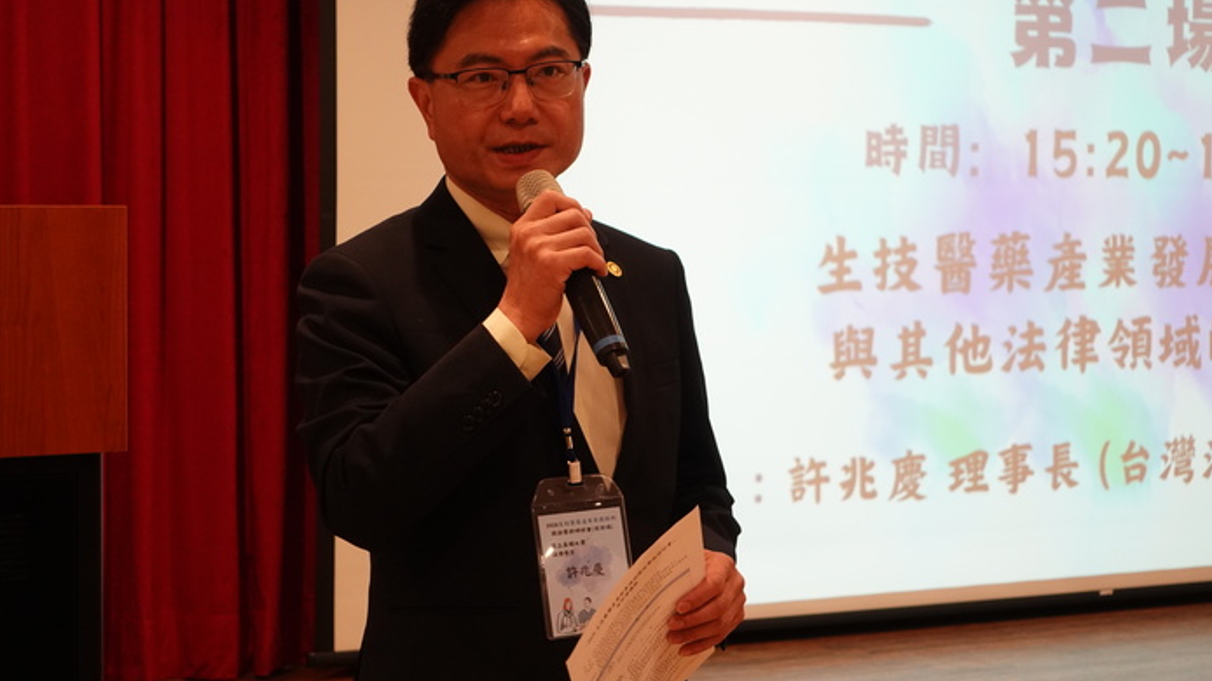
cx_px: 606
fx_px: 2378
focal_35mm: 74
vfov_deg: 16.3
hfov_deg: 28.6
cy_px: 285
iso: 1250
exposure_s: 1/250
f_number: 2.8
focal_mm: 25.7
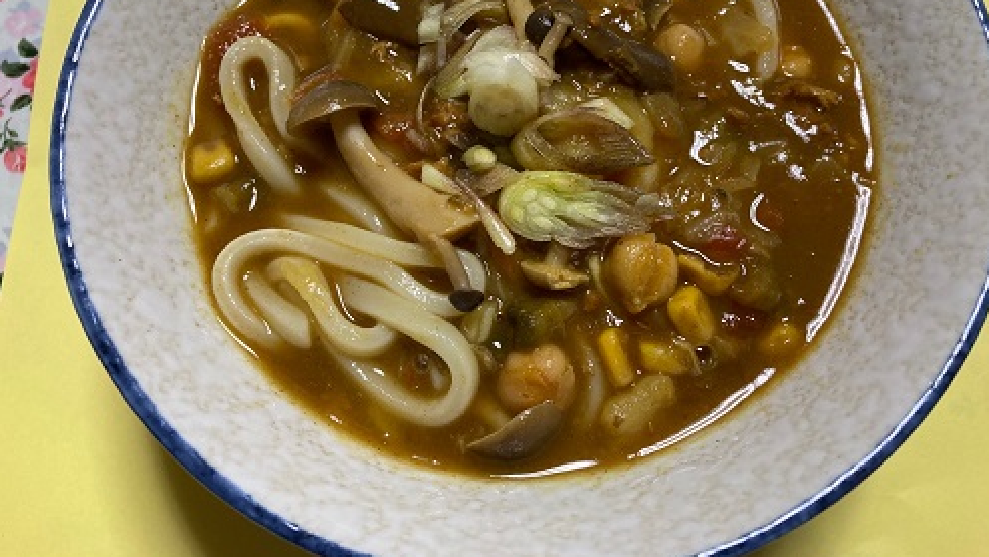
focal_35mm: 31
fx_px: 813
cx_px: 501
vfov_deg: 37.4
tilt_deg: -67.1
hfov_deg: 62.6
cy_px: 190
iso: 125
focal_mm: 3.99
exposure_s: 1/60
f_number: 1.8
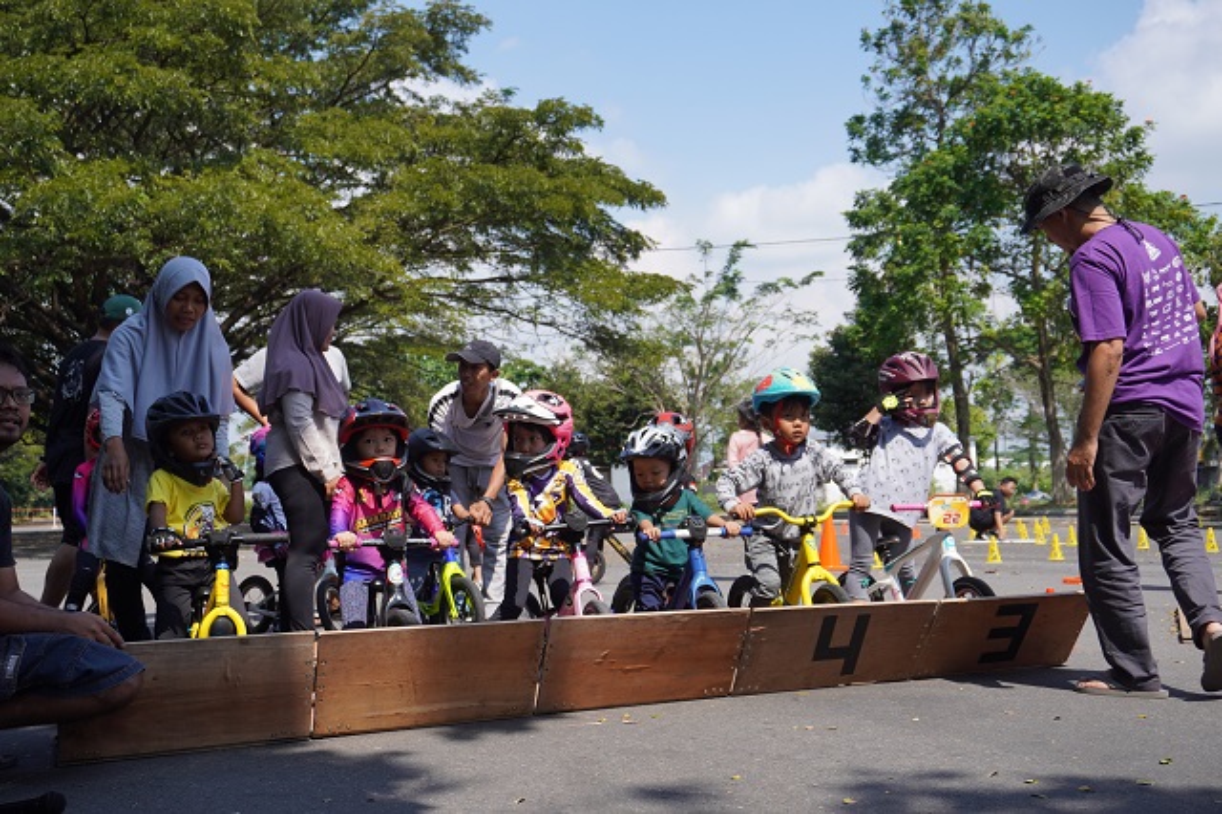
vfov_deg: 35.5
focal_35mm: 38
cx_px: 611
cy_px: 407
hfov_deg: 51.3
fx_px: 1272
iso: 100
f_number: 5
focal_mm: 25
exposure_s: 1/500
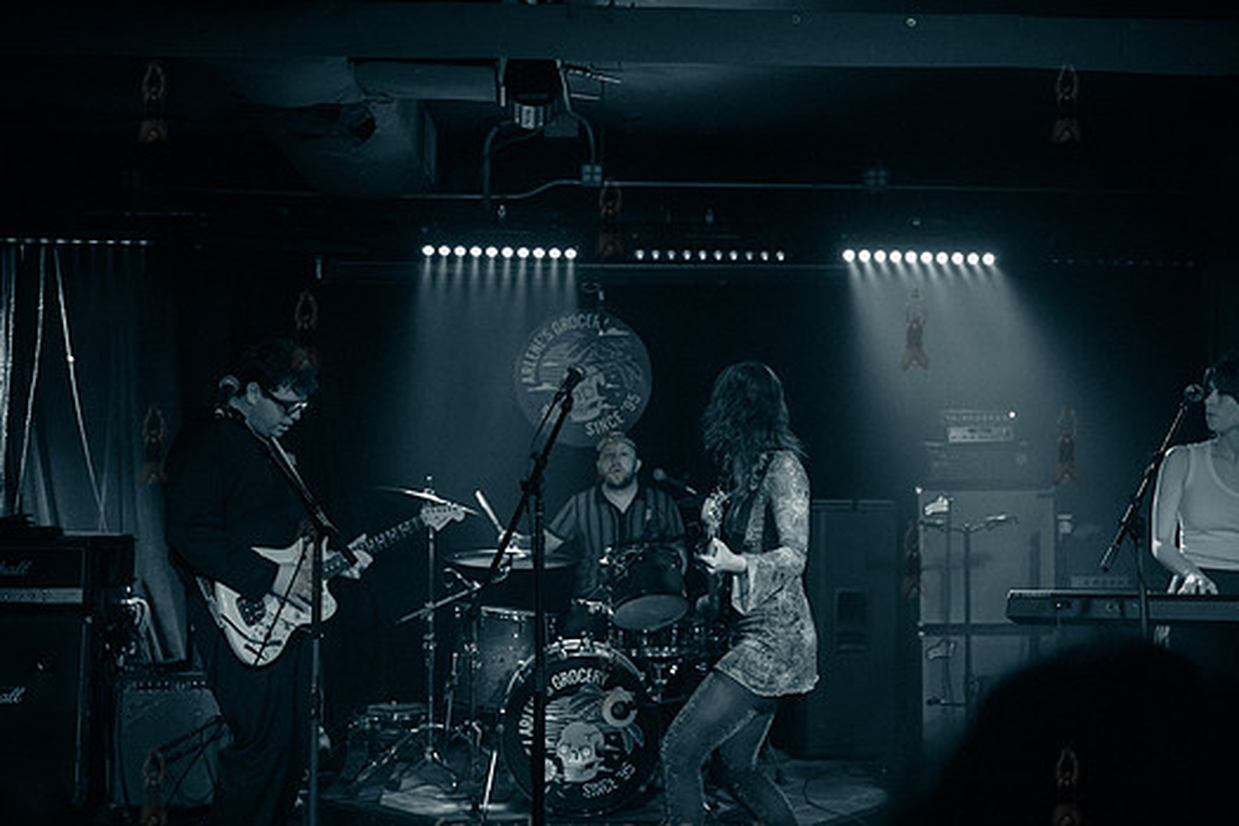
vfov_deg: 31.9
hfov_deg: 46.4
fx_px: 1445
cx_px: 609
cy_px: 442
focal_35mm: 42
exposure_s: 1/320
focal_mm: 38
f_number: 3.2
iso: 16000
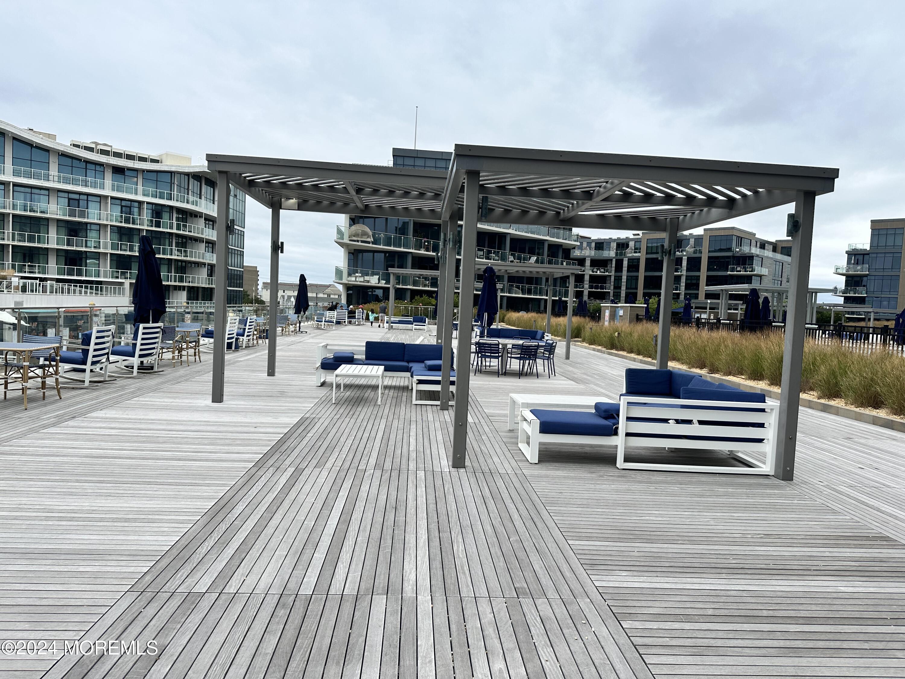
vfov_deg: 56.8
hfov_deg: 71.6
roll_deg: -2.2
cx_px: 452
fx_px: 627
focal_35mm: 24
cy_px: 340
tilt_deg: -3.0
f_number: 1.78
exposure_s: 1/1050
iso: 80
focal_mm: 6.86
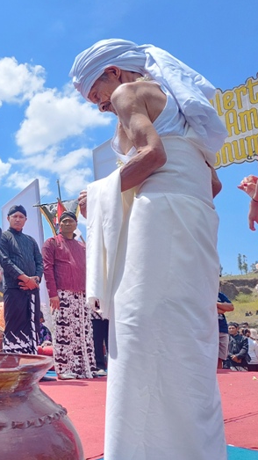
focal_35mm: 40
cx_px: -81
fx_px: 487
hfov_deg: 25.4
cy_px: 253
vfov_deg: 50.4
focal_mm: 5.23
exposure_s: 1/353
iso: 40
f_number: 1.8
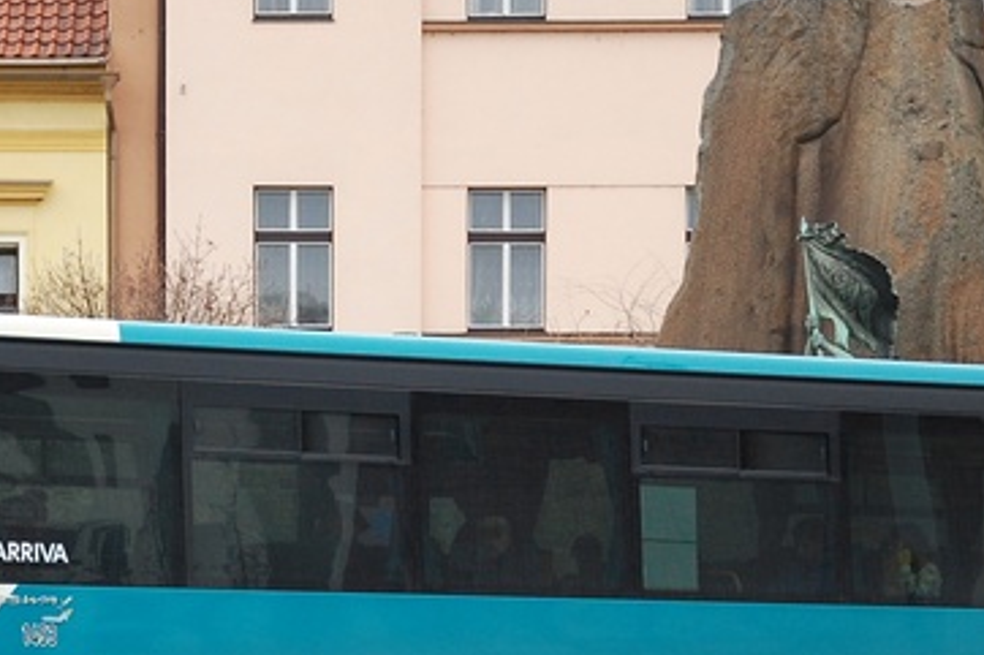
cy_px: 595
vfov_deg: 5.6
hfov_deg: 8.4
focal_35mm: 246
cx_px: 285
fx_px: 6721
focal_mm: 66
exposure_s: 1/640
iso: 400
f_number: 5.3
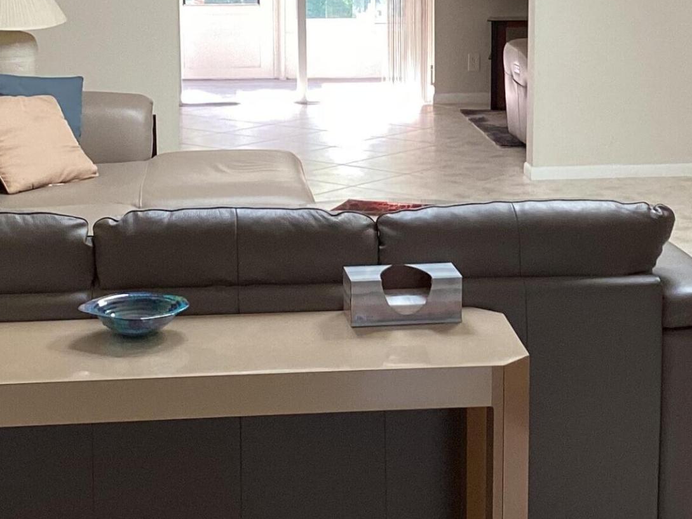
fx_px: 1639
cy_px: 128
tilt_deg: -9.9
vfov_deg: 17.9
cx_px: 427
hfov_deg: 23.8
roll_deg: -0.1
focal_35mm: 82
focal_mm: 3.3
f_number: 2.4
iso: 100
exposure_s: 1/60
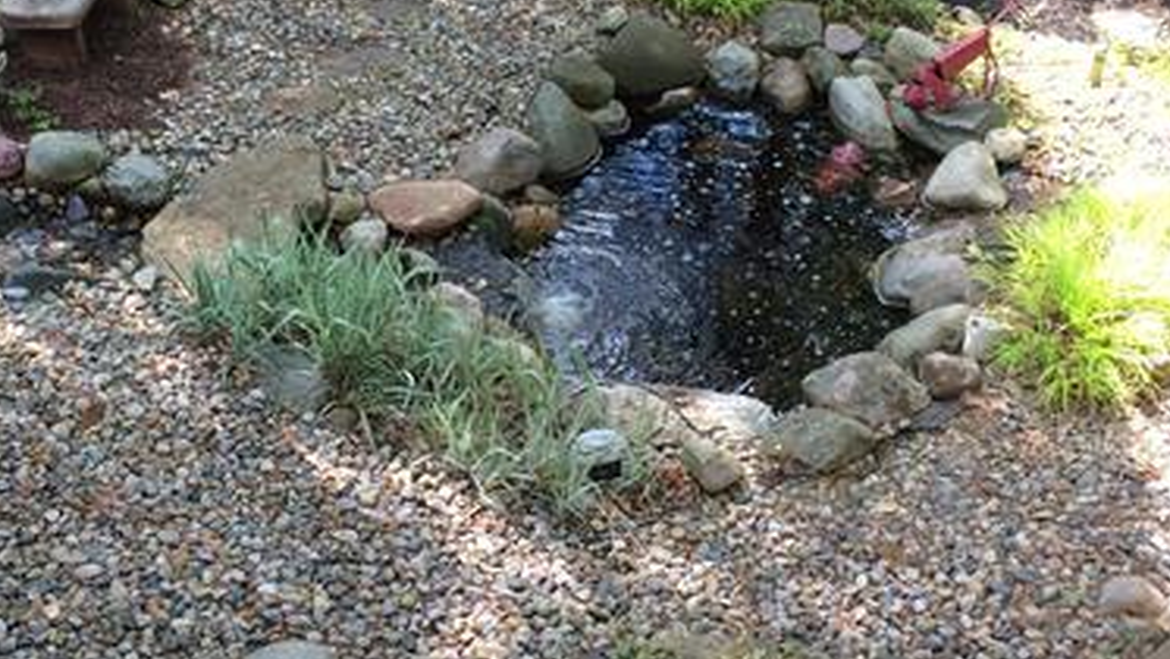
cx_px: 533
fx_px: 2017
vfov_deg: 18.5
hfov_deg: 32.3
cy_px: 229
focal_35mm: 65
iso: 40
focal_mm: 4.15
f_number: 2.2
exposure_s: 1/120
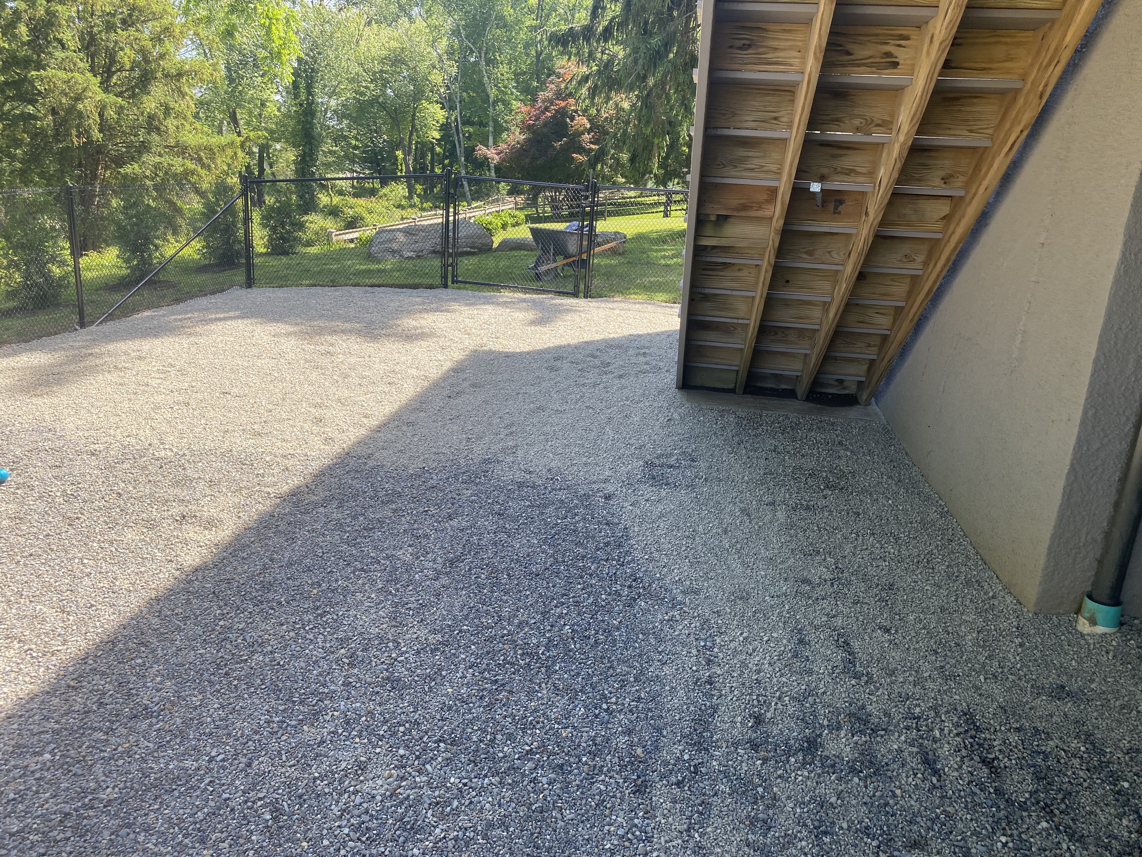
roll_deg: -3.2
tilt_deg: -15.8
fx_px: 858
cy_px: 428
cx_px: 571
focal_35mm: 26
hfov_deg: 67.3
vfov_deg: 53.1
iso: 32
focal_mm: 4.25
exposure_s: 1/436
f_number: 1.8
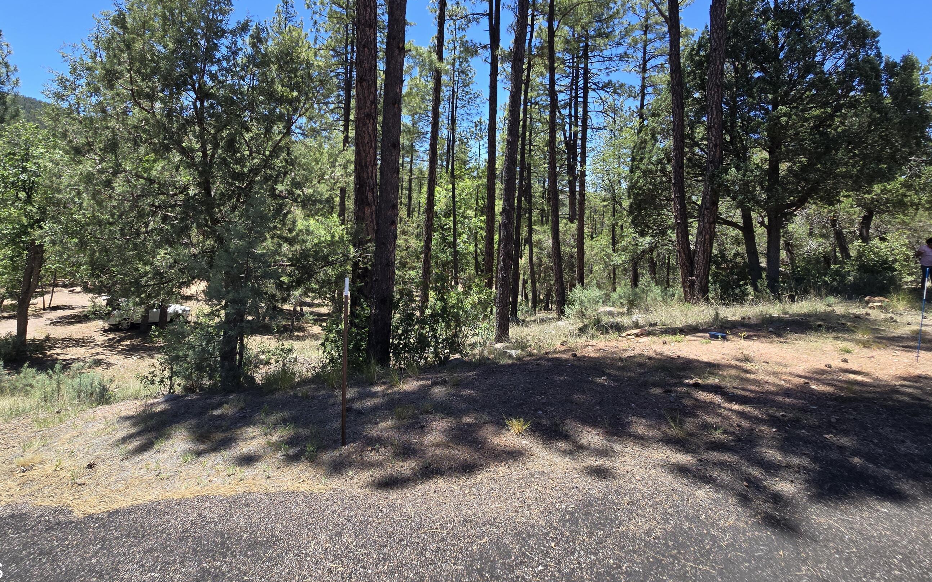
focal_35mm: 16
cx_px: 408
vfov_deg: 69.6
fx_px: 406
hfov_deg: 97.3
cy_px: 202
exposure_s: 1/914
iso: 50
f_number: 2.2
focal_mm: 2.2
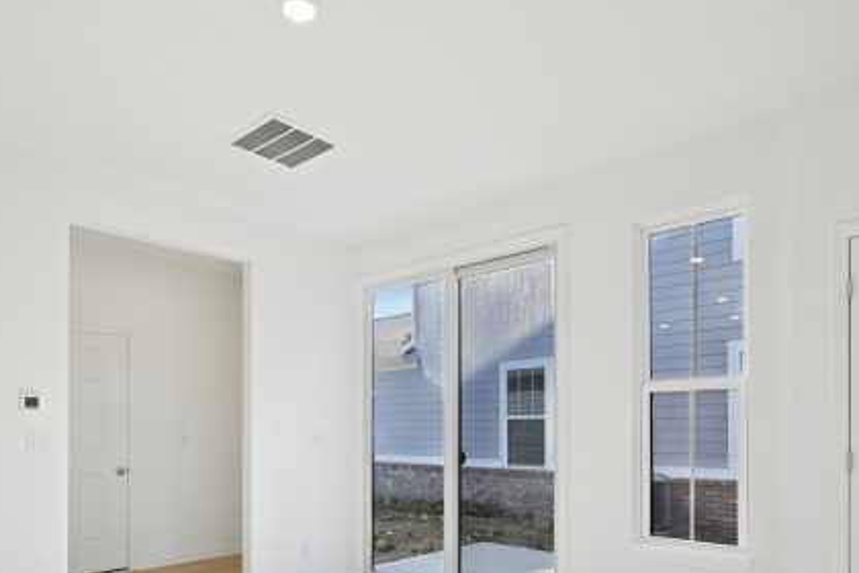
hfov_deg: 71.5
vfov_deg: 49.4
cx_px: 409
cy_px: 424
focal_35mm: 25
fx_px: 596
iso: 100
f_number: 8
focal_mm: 14
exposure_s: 1/80
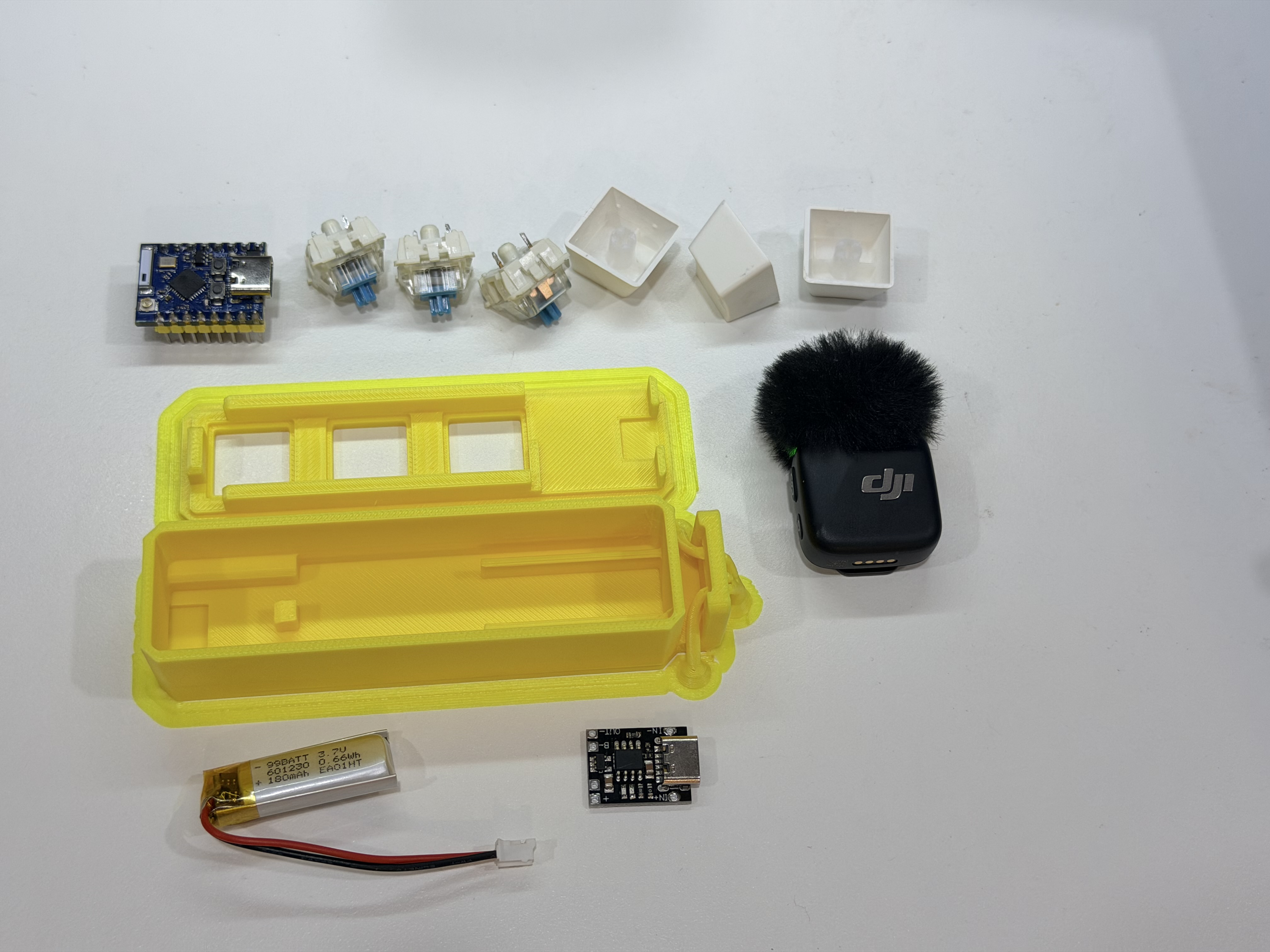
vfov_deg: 30.3
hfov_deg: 39.7
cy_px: 476
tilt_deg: -62.9
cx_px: 635
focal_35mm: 48
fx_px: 1761
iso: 80
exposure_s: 1/100
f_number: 1.78
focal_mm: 6.76
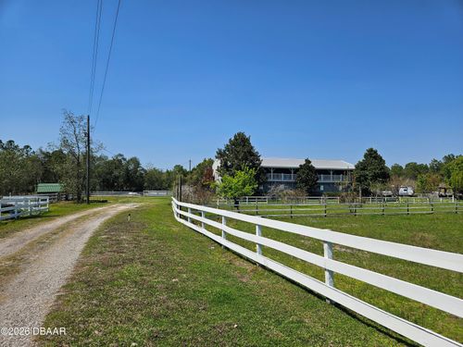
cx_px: 232
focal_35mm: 23
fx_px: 308
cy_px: 174
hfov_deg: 73.9
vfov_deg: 58.9
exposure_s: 1/3220
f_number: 1.8
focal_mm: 5.4
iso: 25
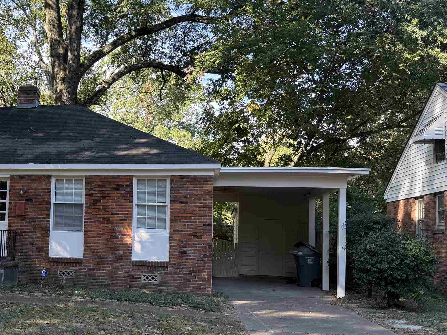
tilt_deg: +5.1
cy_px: 192
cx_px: 51
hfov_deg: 40.0
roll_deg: -1.7
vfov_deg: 32.8
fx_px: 568
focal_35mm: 44
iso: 100
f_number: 1.78
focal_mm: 6.76
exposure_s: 1/395
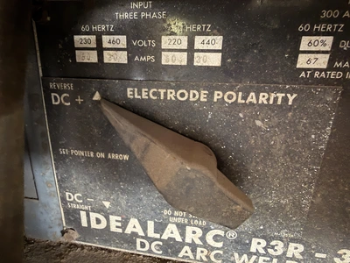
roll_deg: -1.0
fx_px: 243
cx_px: 175
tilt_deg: -20.8
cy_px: 132
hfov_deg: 71.6
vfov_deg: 56.8
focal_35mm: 24
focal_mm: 2.22
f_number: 2.2
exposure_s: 1/7
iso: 500
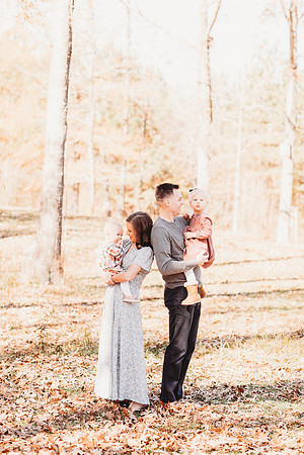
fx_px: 1077
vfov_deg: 23.9
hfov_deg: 16.1
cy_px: 228
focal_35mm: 85
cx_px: 152
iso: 80
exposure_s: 1/200
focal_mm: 85
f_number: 2.8
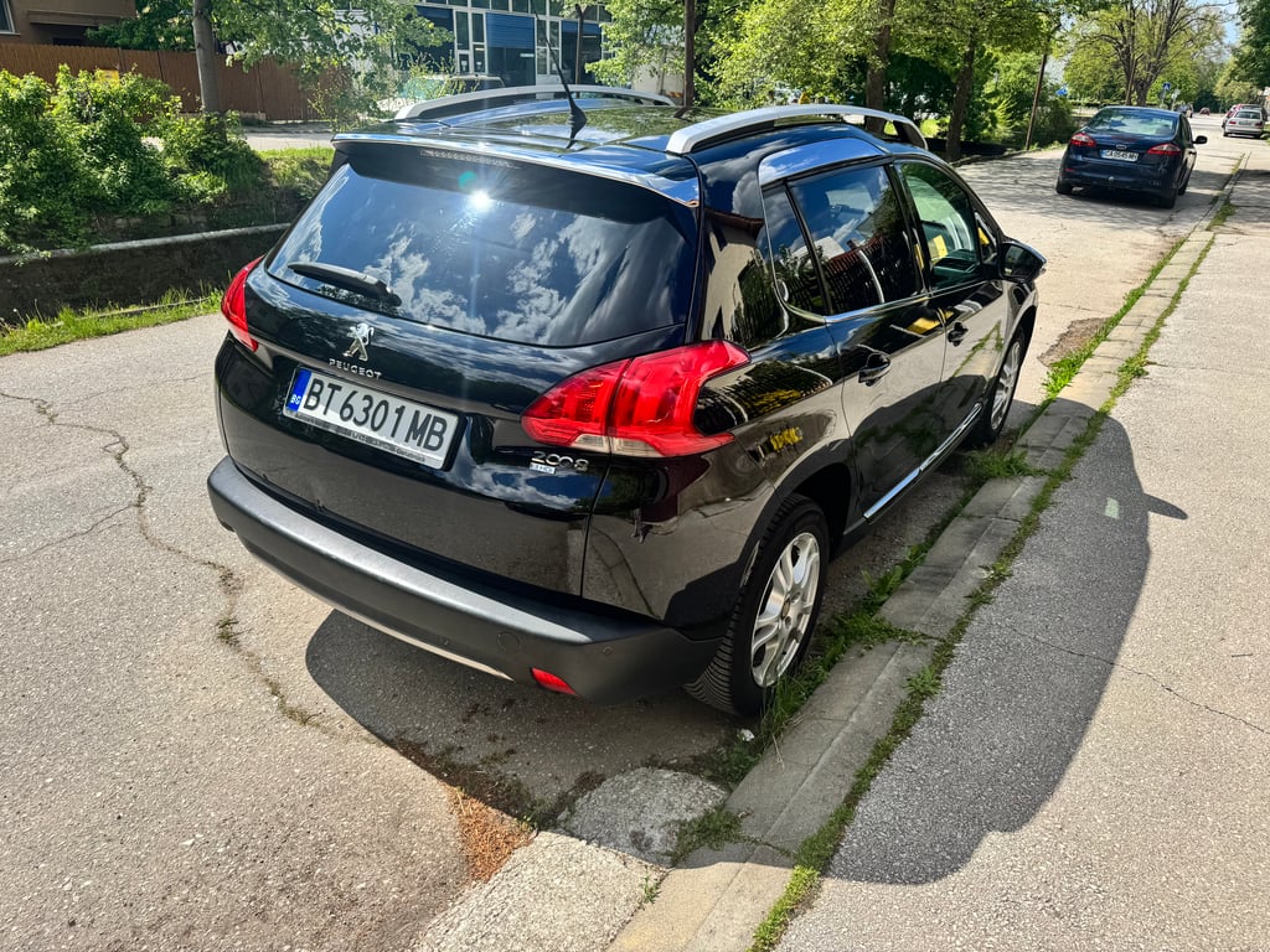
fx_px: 881
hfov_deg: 71.6
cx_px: 635
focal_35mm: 24
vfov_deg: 56.8
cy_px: 476
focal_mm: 6.76
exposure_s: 1/3413
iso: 80
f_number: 1.78
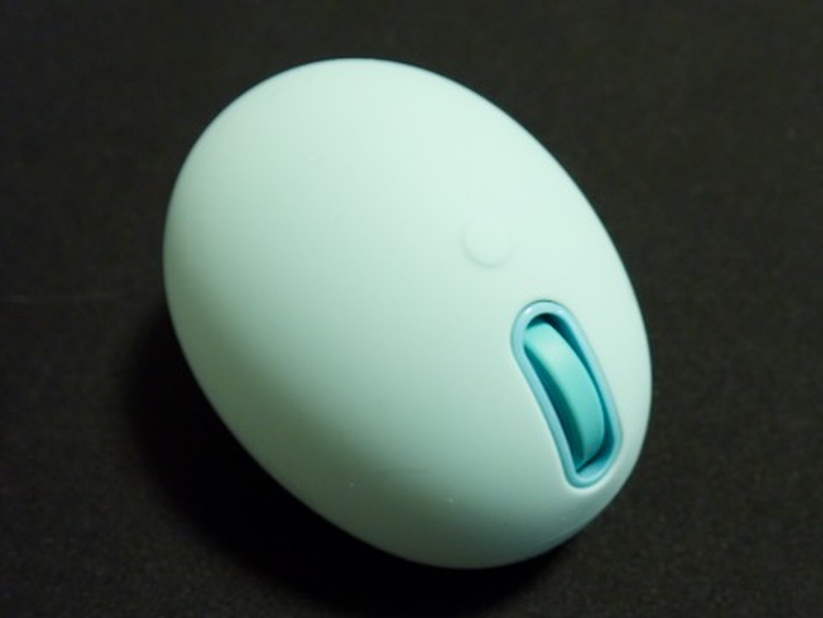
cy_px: 309
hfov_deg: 60.0
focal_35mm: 30
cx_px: 412
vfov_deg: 46.8
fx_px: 713
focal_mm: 5.4
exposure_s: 1/30
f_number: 2.3
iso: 640
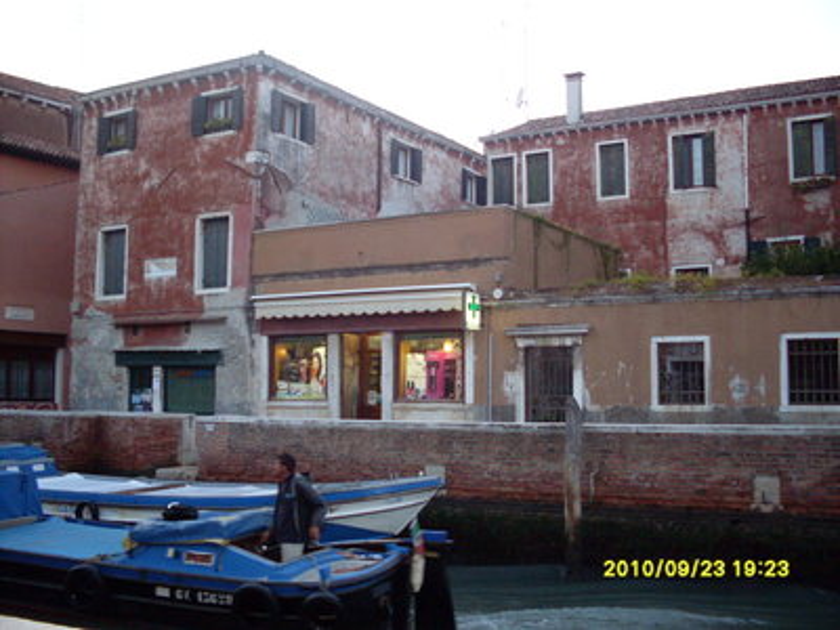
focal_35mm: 38
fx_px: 922
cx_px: 420
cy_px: 315
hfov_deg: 49.0
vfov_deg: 37.7
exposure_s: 1/45
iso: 240
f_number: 2.8
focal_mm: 6.3
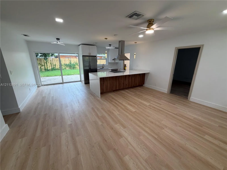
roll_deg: +0.3
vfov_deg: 85.7
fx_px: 92
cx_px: 114
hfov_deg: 102.1
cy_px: 85
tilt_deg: -15.5
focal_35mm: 14
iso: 125
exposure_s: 1/120
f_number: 2.2
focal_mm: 2.22
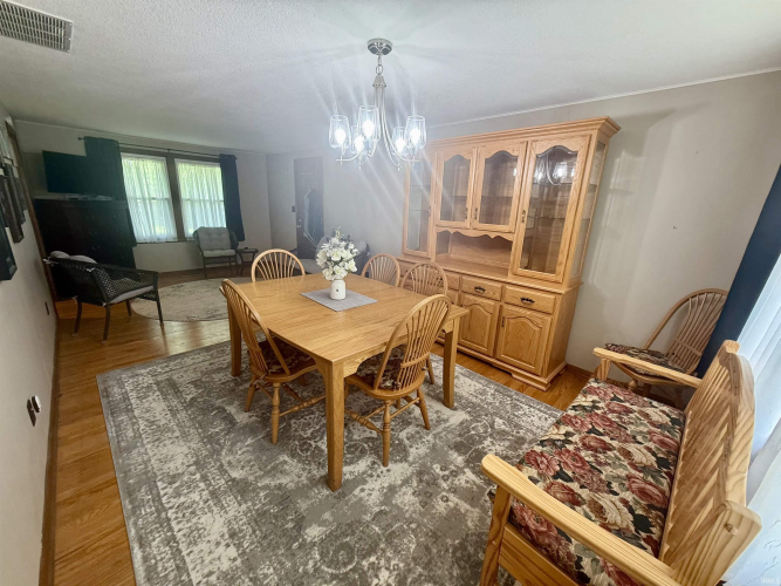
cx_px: 390
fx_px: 316
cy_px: 293
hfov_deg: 102.1
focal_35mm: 14
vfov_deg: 85.7
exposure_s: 1/60
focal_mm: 2.22
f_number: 2.2
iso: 200
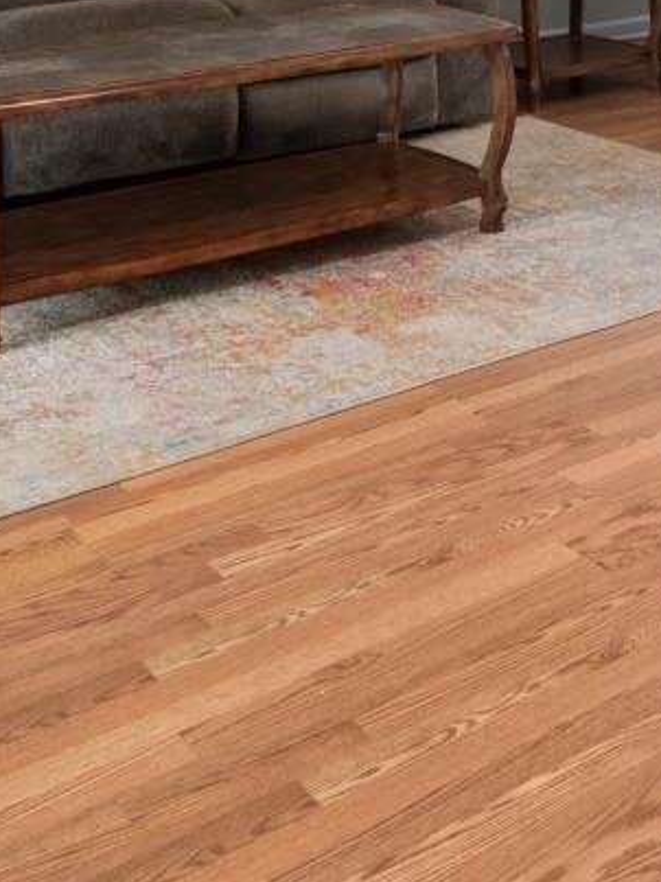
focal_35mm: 58
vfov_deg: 27.9
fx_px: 1477
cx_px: 889
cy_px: -245
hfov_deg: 22.3
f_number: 4.5
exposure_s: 1/3
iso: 100
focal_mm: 10
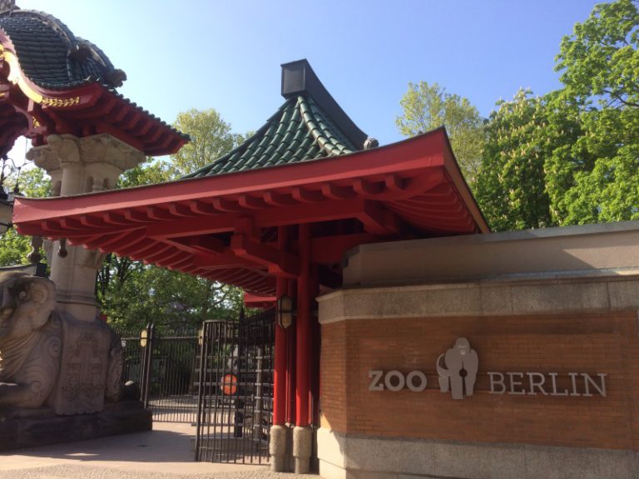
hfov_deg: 61.7
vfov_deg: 48.2
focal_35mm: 29
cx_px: 320
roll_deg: +0.4
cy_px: 240
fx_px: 535
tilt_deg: +12.5
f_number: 2.2
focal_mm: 4.15
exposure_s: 1/1026
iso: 32
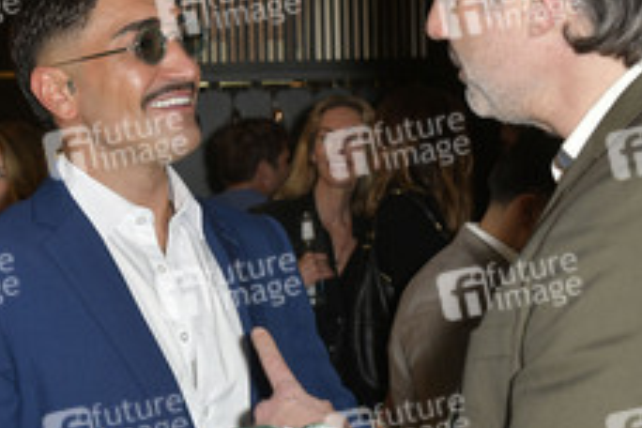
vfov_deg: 15.4
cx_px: 153
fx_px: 1587
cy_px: 217
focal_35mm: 89
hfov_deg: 22.6
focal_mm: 45
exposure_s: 1/250
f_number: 6.3
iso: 1250
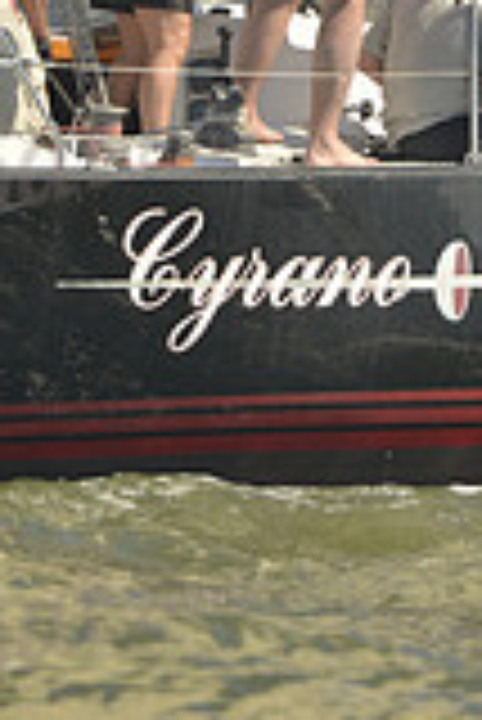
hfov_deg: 1.9
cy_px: -97
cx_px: 473
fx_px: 14508
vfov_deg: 2.8
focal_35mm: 724
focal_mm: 200
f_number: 4.5
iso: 200
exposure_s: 1/1250
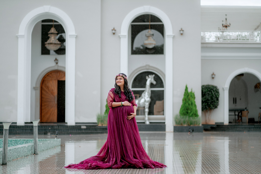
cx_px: 130
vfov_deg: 16.1
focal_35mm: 85
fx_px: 616
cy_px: 87
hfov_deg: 23.9
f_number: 1.8
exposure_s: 1/1000
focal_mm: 85
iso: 200
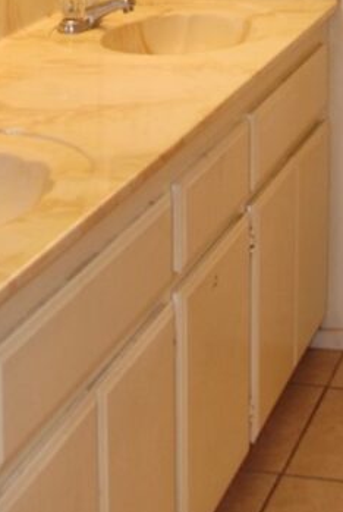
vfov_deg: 21.4
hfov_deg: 15.5
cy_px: -111
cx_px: 98
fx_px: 1253
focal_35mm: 88
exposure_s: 1/80
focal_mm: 20
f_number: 3.8
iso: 200
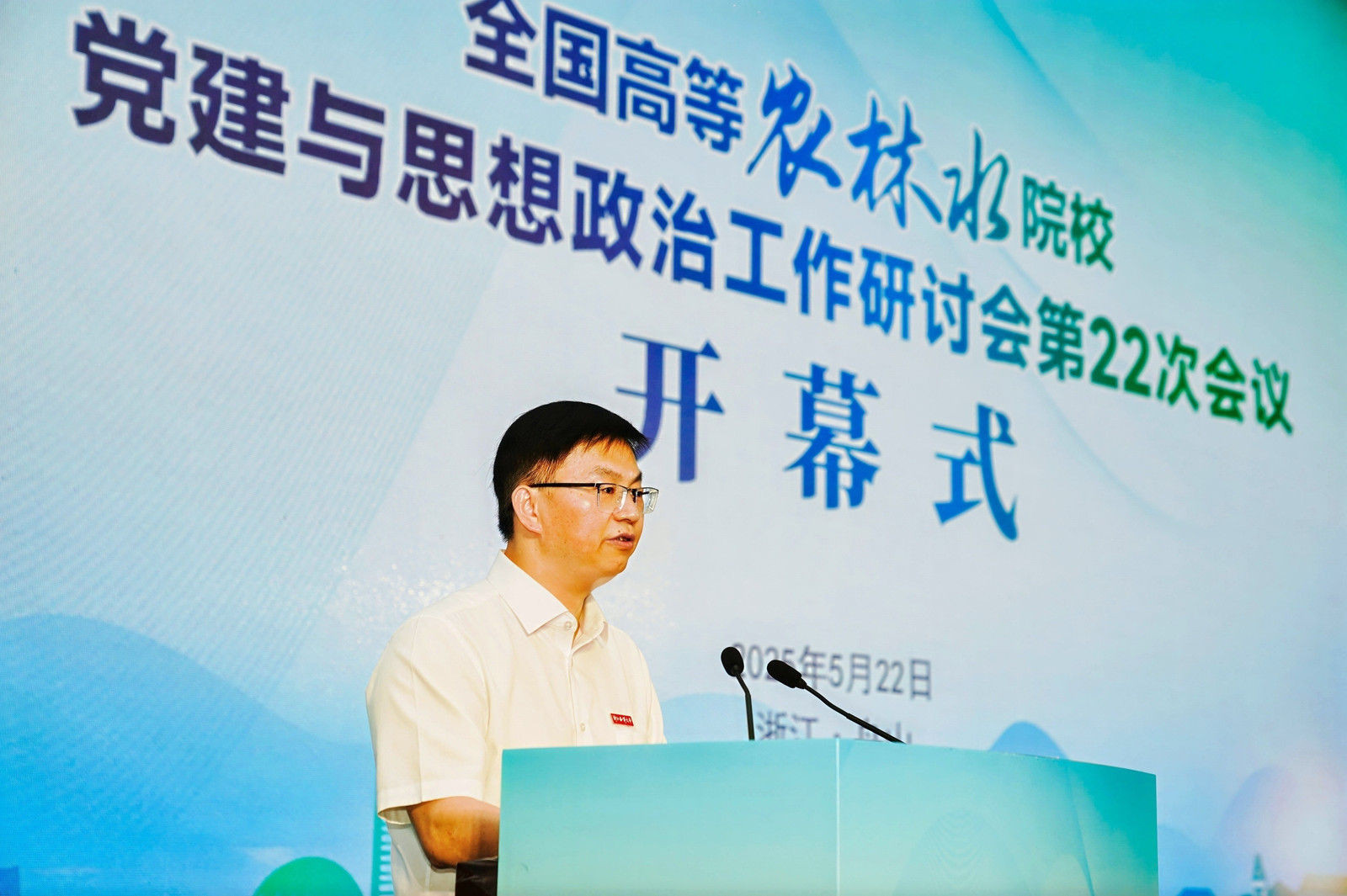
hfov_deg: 31.9
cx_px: 674
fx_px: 2356
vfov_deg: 21.5
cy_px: 448
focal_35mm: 63
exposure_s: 1/200
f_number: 4
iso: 125
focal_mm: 63
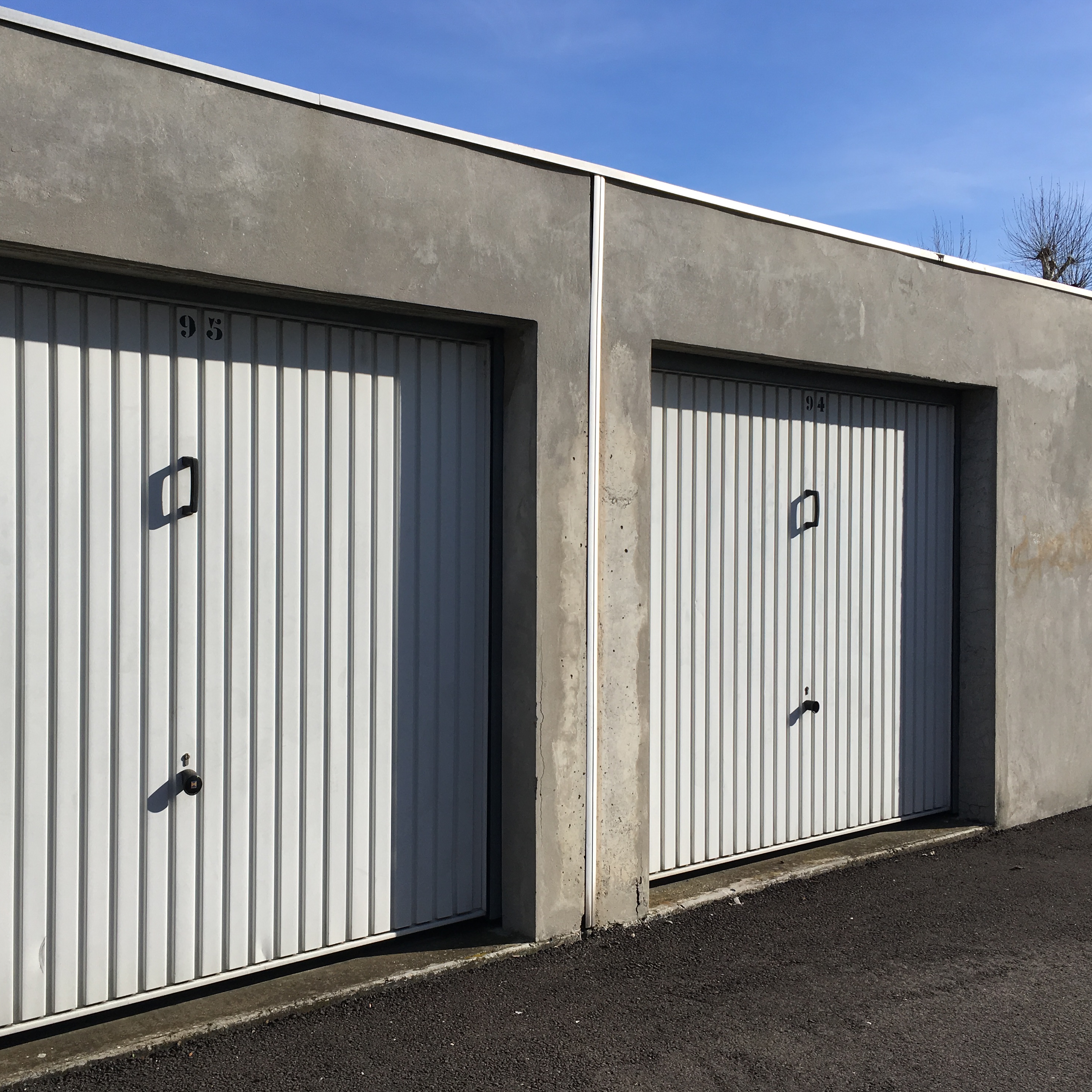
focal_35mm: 35
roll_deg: +0.0
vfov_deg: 47.2
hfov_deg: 47.0
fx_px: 1249
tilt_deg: -3.3
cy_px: 543
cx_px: 453
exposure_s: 1/1972
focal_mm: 4.15
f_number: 2.2
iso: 25
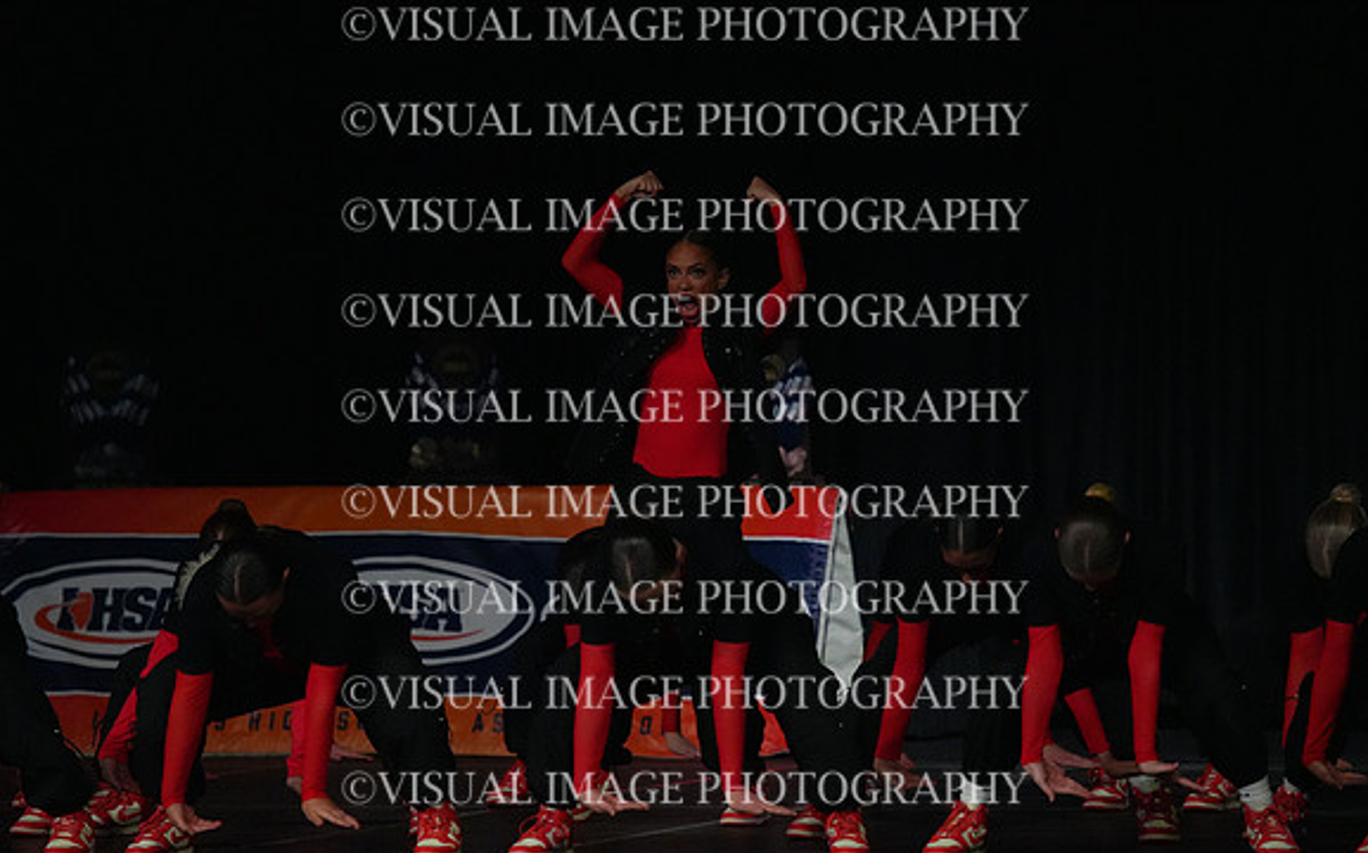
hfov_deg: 7.4
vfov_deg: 4.7
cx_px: 685
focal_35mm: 282
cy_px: 454
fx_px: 10509
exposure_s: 1/1000
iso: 12800
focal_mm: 275
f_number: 5.6
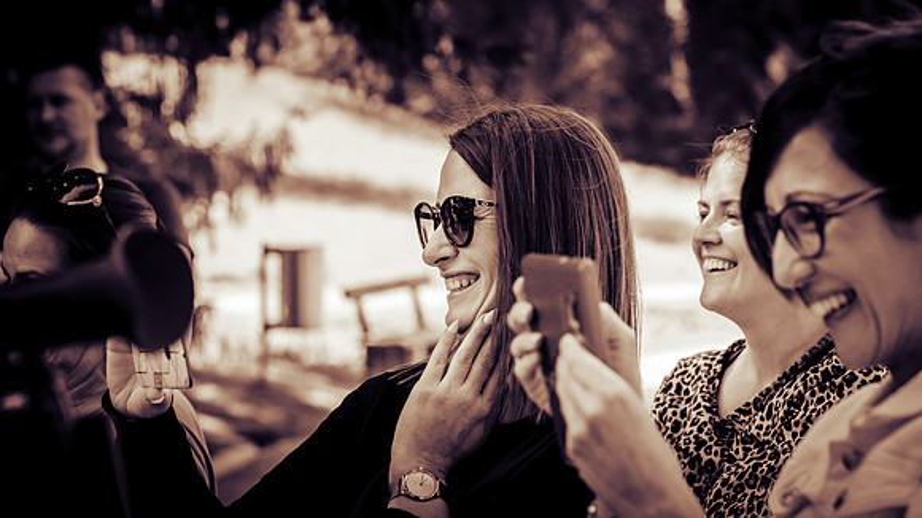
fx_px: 3328
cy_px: 211
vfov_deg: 8.9
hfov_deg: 15.8
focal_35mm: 136
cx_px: 461
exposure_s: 1/320
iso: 2000
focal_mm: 130
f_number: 7.1
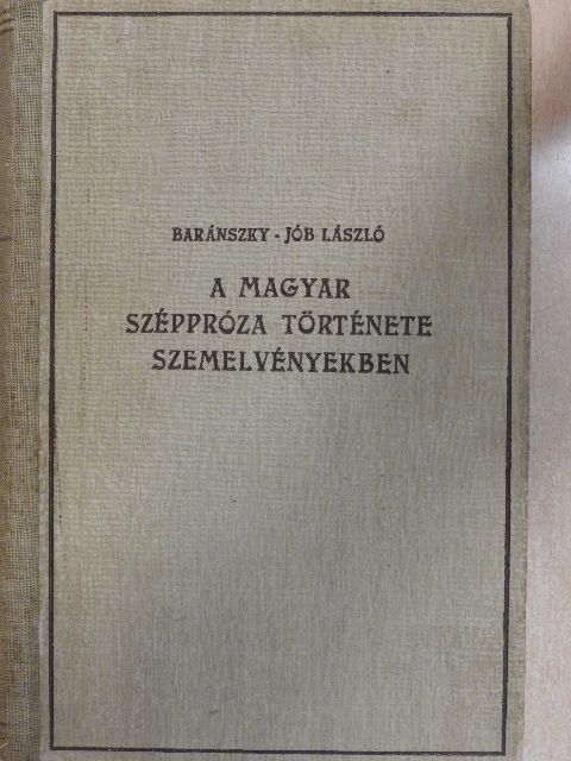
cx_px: 286
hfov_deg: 26.6
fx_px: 1210
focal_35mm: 55
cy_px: 380
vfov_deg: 34.9
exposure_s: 1/6
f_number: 6.3
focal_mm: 9.9
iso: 800
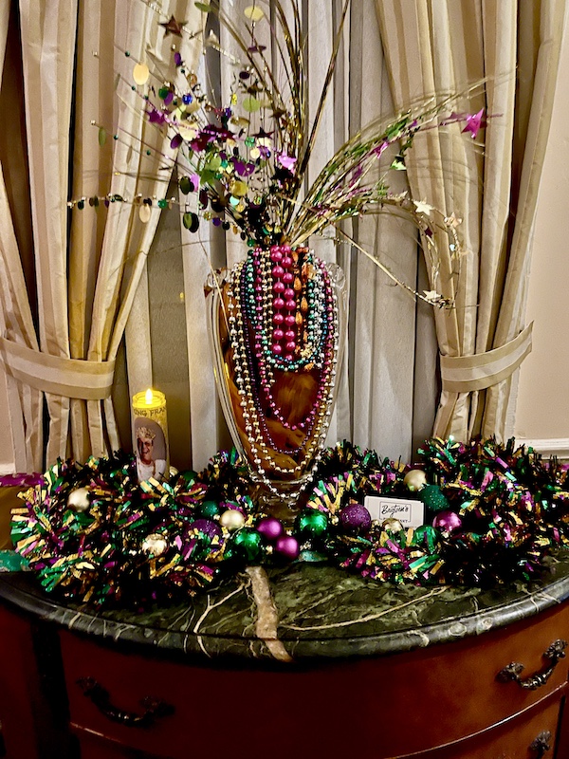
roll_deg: +1.2
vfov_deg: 69.4
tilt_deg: -15.2
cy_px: 380
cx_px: 284
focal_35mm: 25
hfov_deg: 54.9
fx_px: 548
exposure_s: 1/15
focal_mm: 5.1
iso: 640
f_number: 1.6
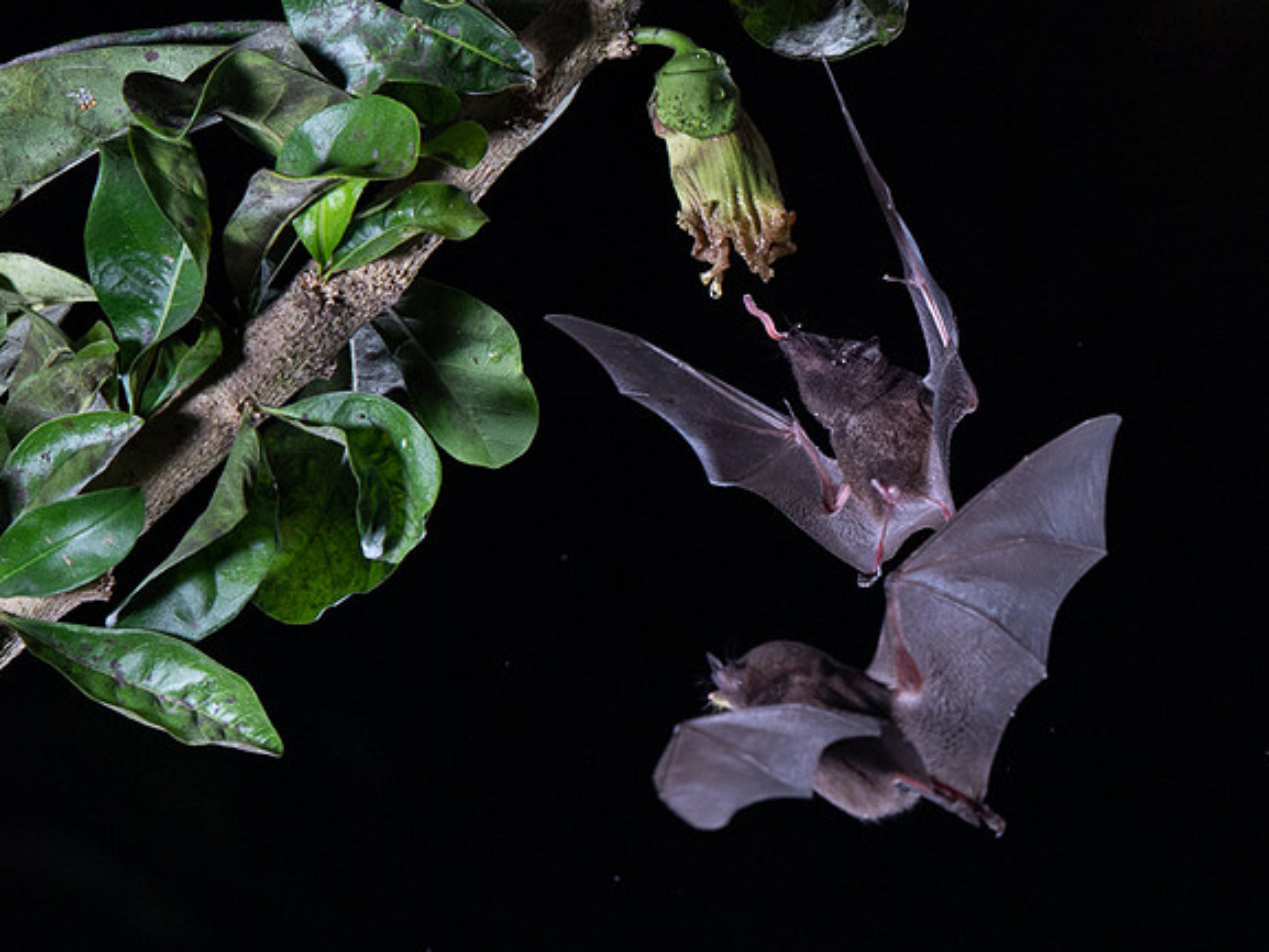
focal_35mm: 316
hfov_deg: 6.2
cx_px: 1437
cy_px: 579
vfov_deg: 4.7
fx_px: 11587
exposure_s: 1/250
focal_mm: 145
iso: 800
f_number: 9
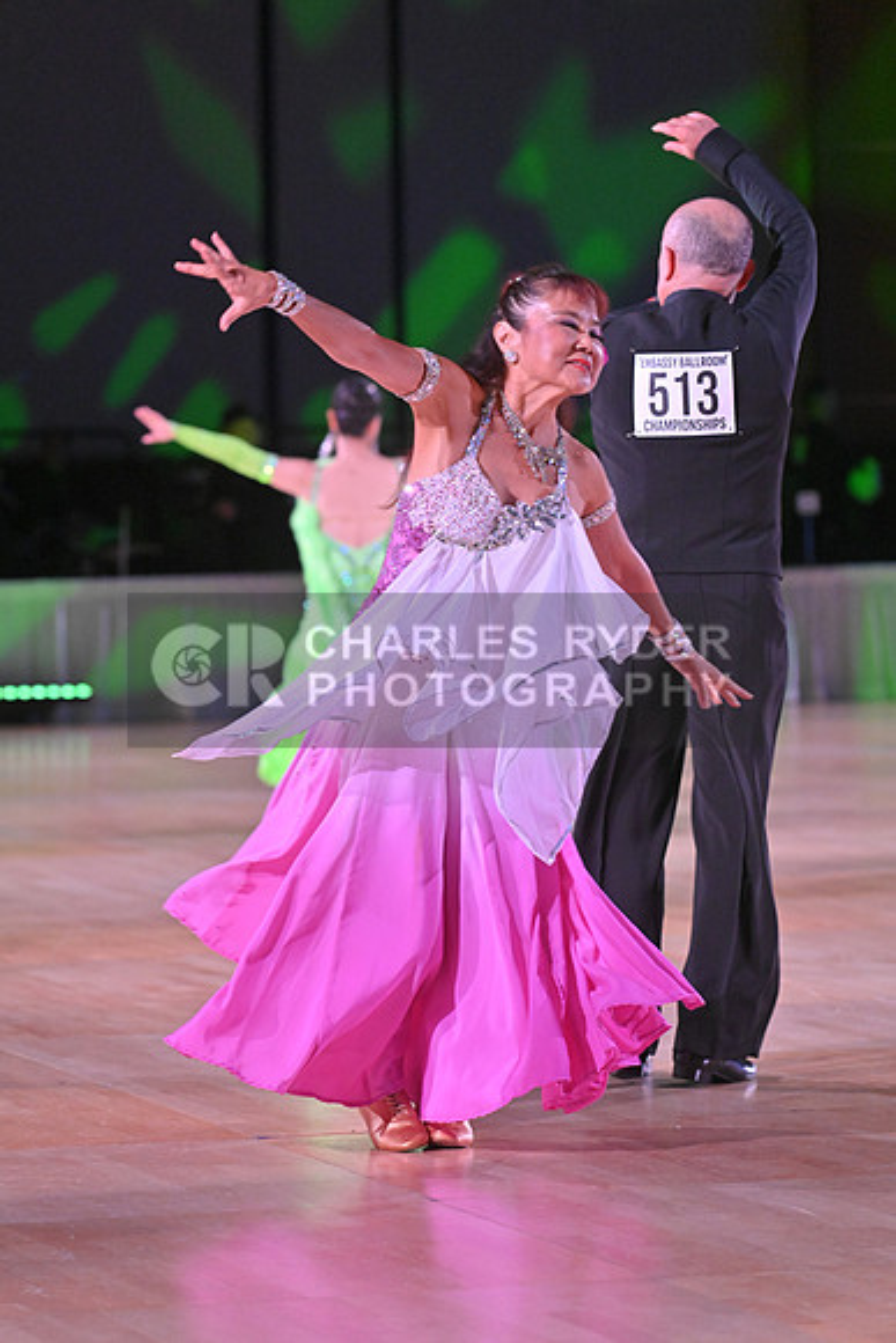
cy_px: 672
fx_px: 5410
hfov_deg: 9.5
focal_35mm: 145
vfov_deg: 14.2
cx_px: 448
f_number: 5
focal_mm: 145
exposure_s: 1/400
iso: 4000
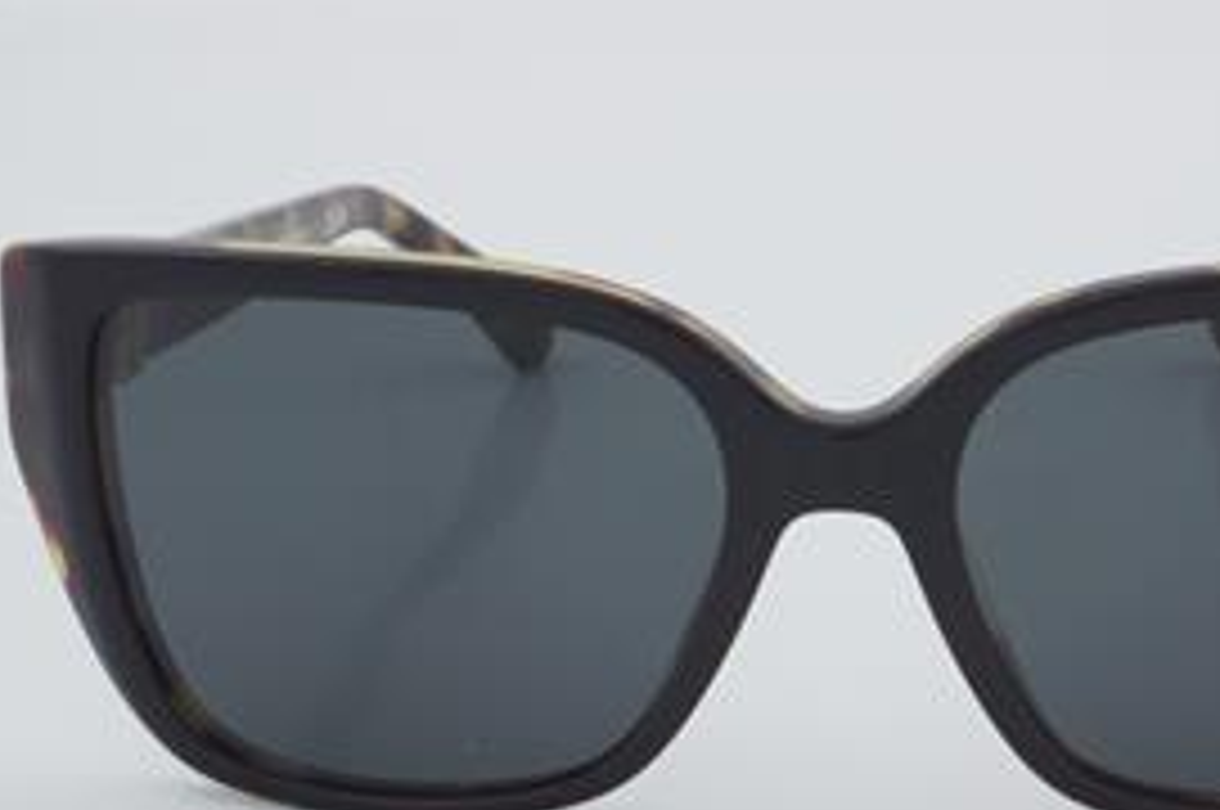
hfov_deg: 16.8
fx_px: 4121
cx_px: 855
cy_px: 544
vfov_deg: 11.2
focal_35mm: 122
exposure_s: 1/4
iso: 100
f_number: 32
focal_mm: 55
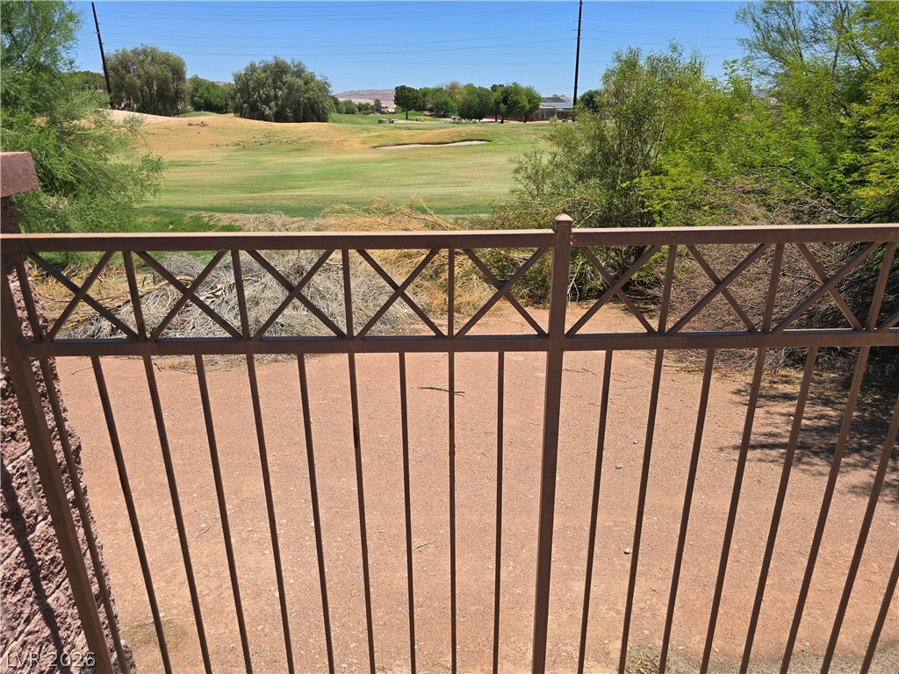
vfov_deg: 58.9
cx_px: 450
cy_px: 337
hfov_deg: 73.9
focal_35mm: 23
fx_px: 597
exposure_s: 1/927
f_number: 1.7
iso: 12
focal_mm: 6.3
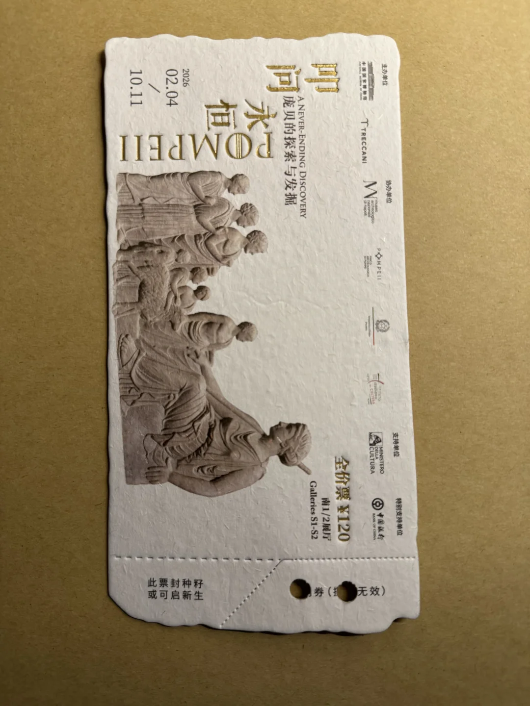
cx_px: 265
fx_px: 490
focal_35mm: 24
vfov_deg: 71.6
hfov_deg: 56.8
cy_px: 353
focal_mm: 6.76
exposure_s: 1/50
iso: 250
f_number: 1.78
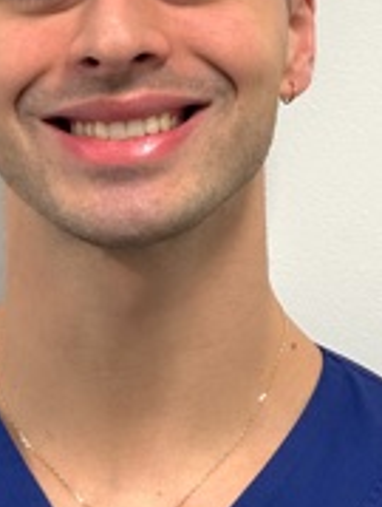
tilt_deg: -4.7
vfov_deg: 9.6
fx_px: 3020
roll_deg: +0.3
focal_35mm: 206
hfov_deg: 7.2
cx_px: 130
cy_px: 136
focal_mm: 9
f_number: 2.8
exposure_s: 1/50
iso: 160
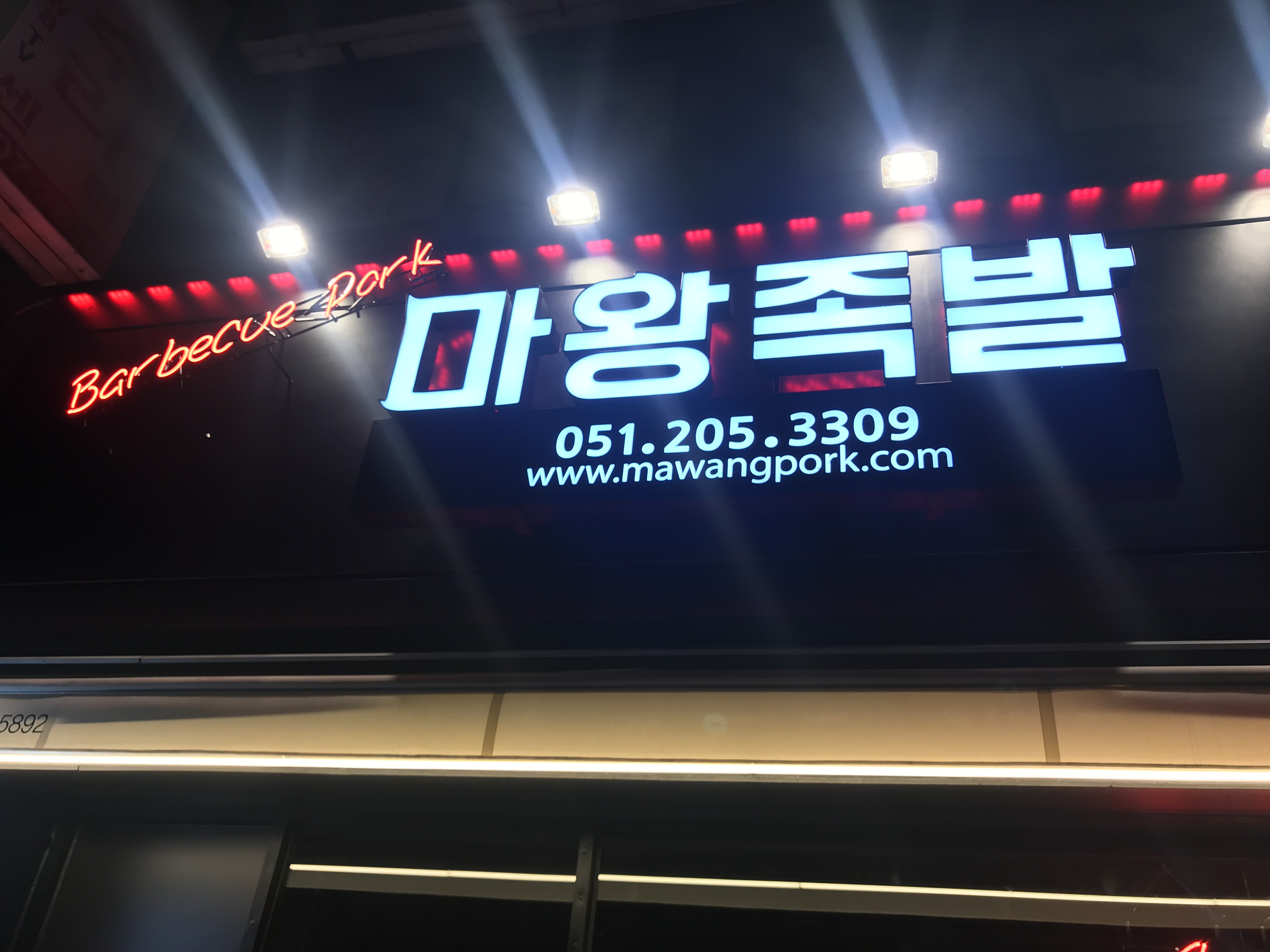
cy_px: 476
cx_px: 635
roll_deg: -5.0
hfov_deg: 63.4
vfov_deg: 49.7
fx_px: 1027
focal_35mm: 28
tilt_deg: +33.8
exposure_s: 1/60
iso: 25
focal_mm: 3.99
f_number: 1.8
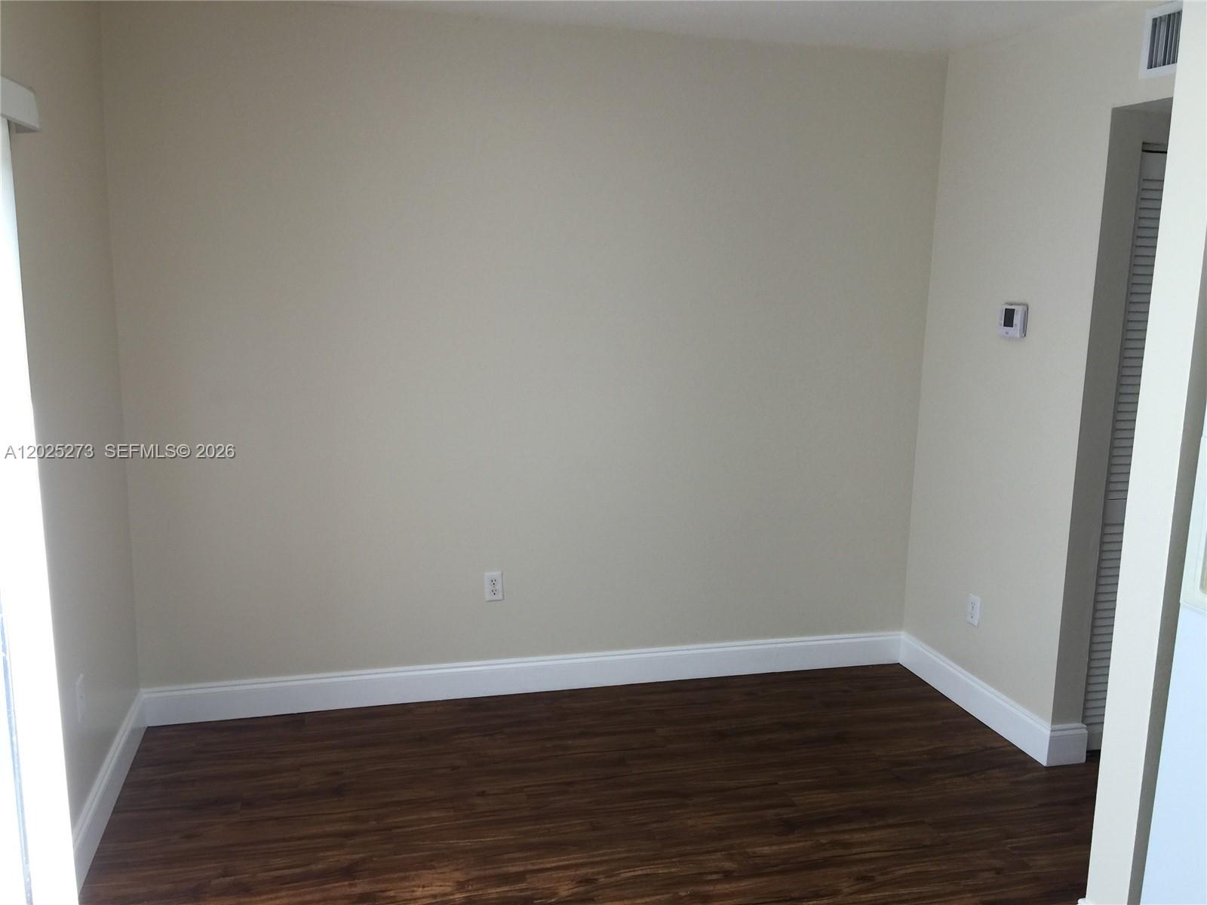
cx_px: 604
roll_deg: -0.2
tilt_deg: -8.1
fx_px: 1011
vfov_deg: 48.2
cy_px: 452
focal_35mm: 29
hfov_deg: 61.7
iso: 32
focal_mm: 4.15
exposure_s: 1/30
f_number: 2.2
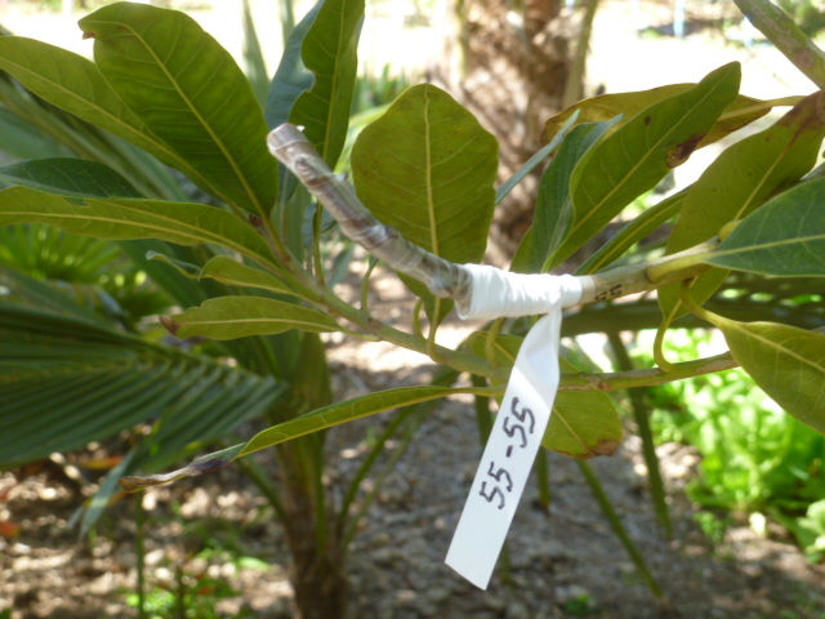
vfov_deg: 21.3
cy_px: 310
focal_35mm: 69
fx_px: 1644
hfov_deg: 28.2
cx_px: 412
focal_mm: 12.4
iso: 80
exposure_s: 1/40
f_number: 4.3
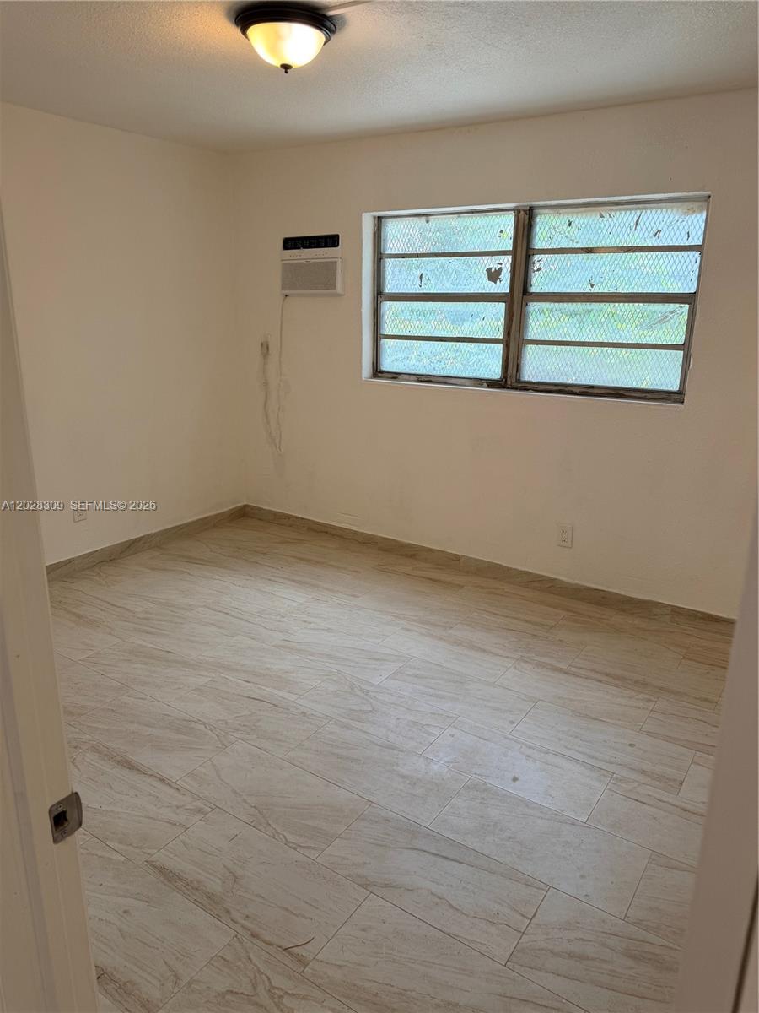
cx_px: 380
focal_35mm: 24
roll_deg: -0.6
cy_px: 506
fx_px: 702
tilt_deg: -16.2
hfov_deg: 56.8
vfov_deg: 71.6
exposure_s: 1/162
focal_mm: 6.76
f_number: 1.78
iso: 64
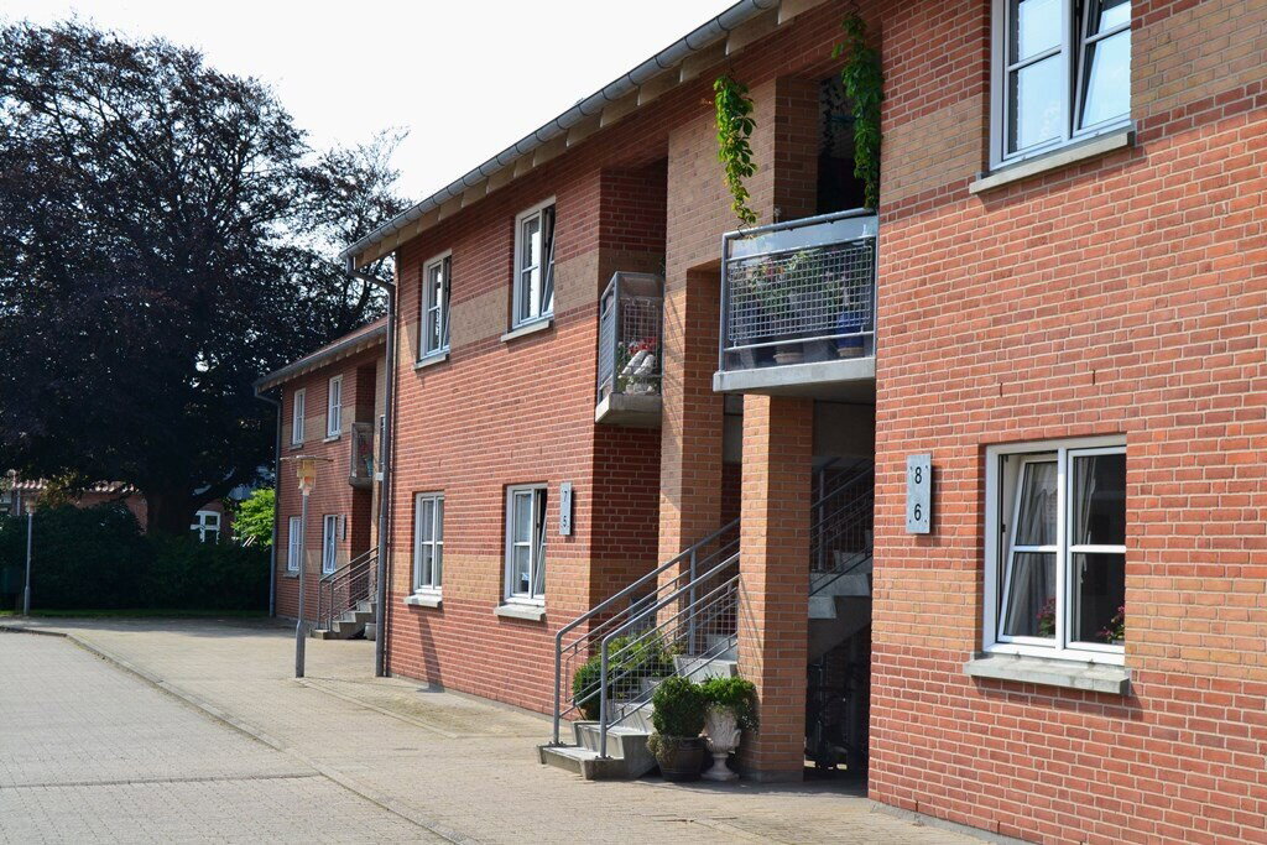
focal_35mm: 57
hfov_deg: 35.0
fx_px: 2006
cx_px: 634
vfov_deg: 23.8
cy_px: 422
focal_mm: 38
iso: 400
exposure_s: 1/400
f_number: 11
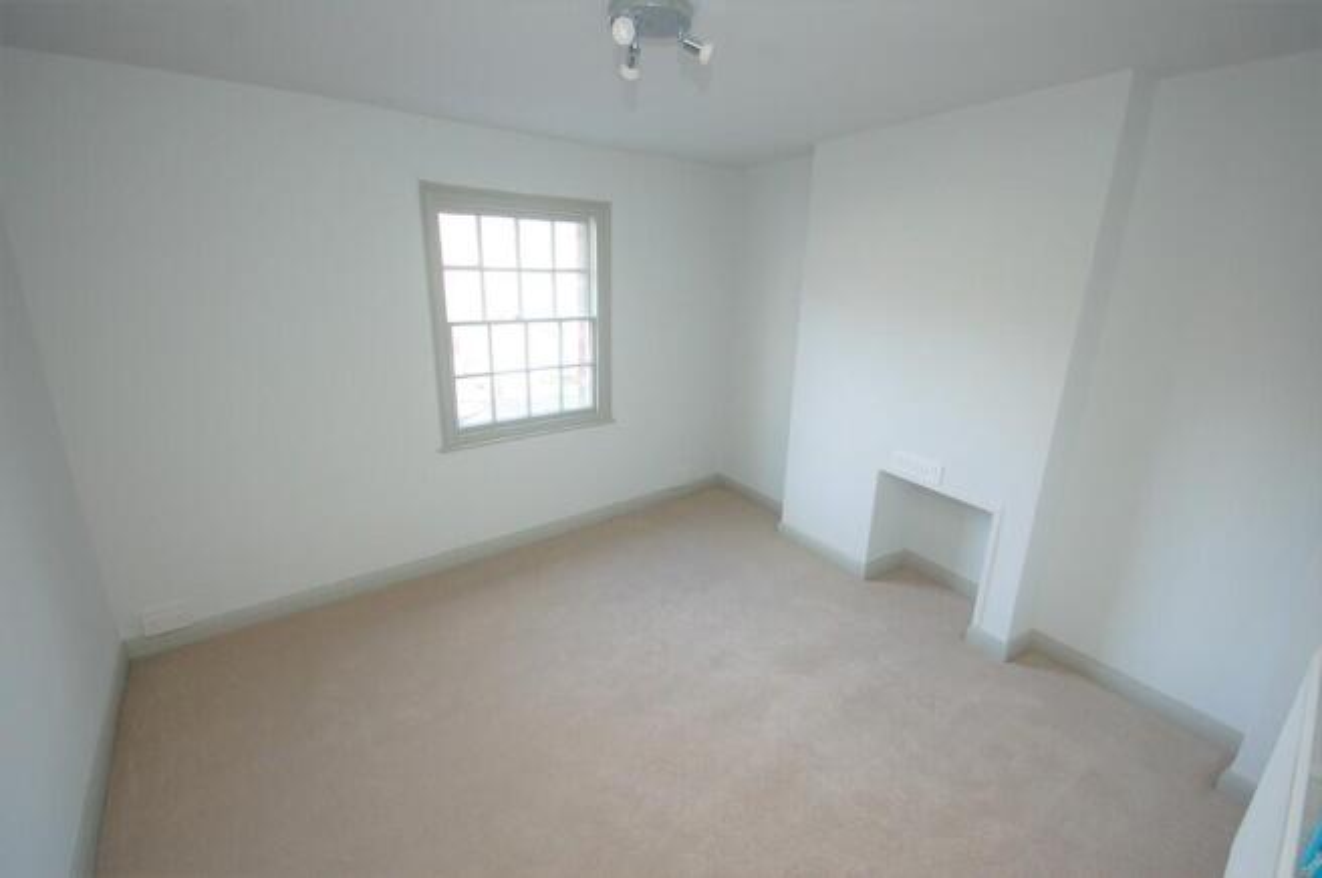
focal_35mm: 15
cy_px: 439
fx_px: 550
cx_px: 661
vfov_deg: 77.2
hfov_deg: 100.4
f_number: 4
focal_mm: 10
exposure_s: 1/60
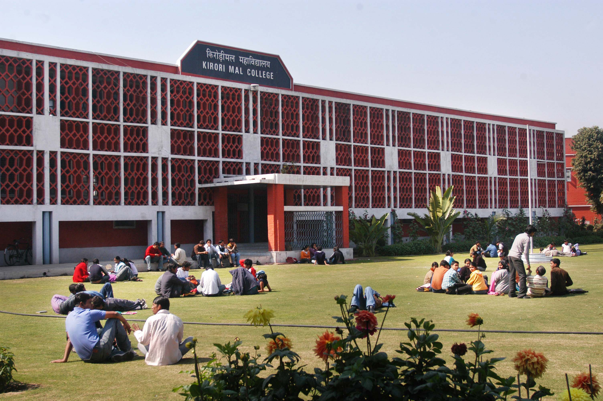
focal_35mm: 52
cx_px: 302
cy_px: 200
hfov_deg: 37.9
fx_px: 879
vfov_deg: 25.7
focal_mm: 35
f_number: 5
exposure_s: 1/1250
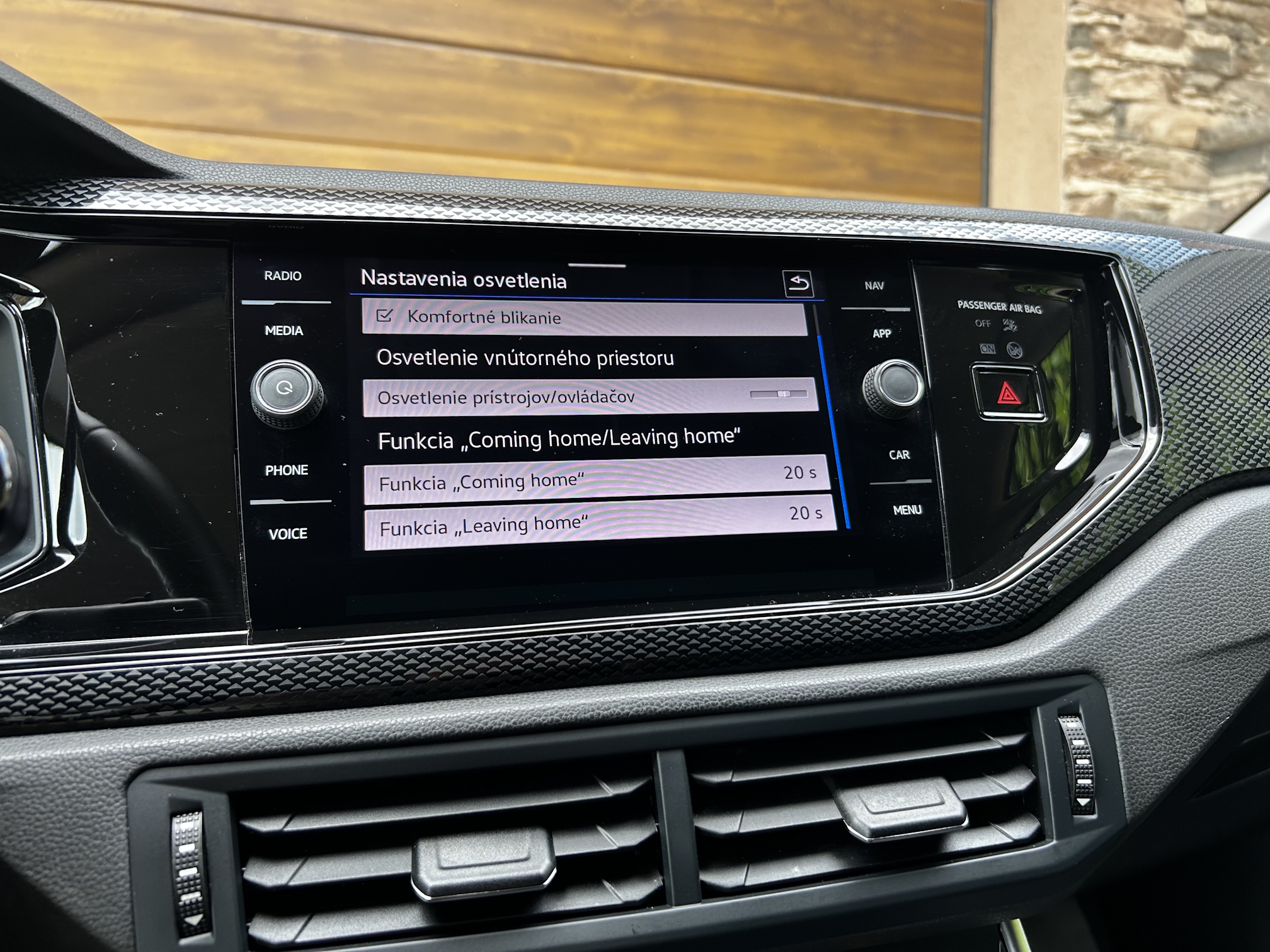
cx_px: 635
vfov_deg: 53.1
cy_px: 476
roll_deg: -0.4
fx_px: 954
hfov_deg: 67.3
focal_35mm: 26
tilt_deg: -4.8
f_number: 1.5
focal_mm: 5.7
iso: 40
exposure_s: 1/102
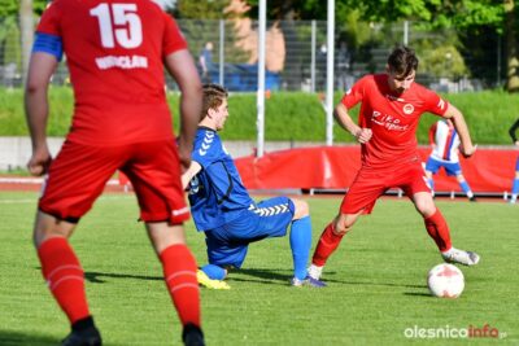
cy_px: 173
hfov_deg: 8.6
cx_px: 260
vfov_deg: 5.7
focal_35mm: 240
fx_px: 3461
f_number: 3.5
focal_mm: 120
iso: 200
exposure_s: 1/2500
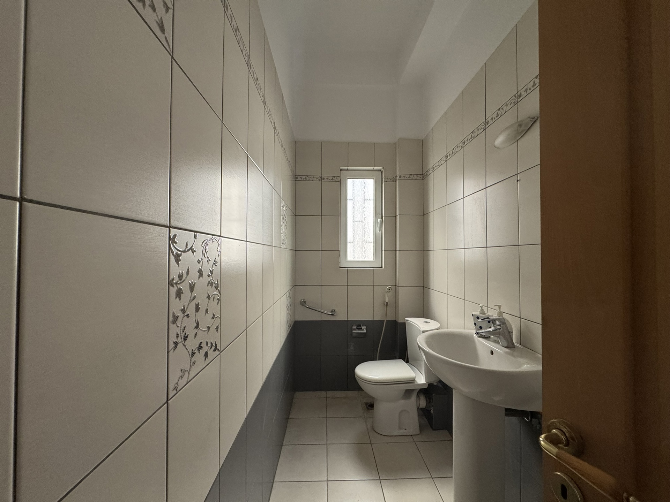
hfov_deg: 102.1
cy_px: 251
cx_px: 335
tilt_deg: +1.6
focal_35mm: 14
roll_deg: +0.2
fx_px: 271
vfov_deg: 85.7
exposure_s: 1/99
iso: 250
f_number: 2.2
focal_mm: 2.22
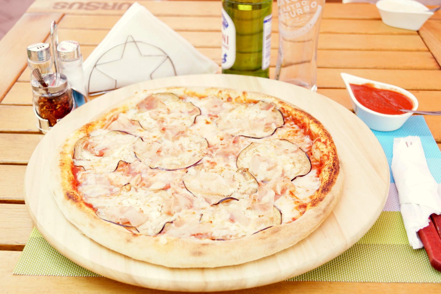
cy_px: 147
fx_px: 515
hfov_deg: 46.4
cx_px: 220
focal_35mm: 42
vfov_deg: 31.9
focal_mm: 28
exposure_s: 1/80
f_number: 4.5
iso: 100
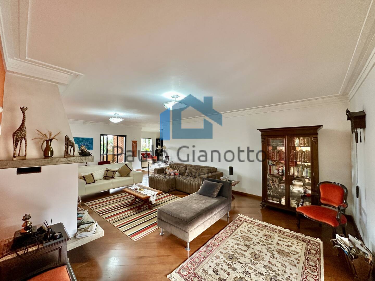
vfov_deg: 85.7
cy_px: 140
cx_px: 188
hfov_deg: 102.1
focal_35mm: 14
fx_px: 152
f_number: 2.2
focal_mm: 2.22
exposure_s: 1/60
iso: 160
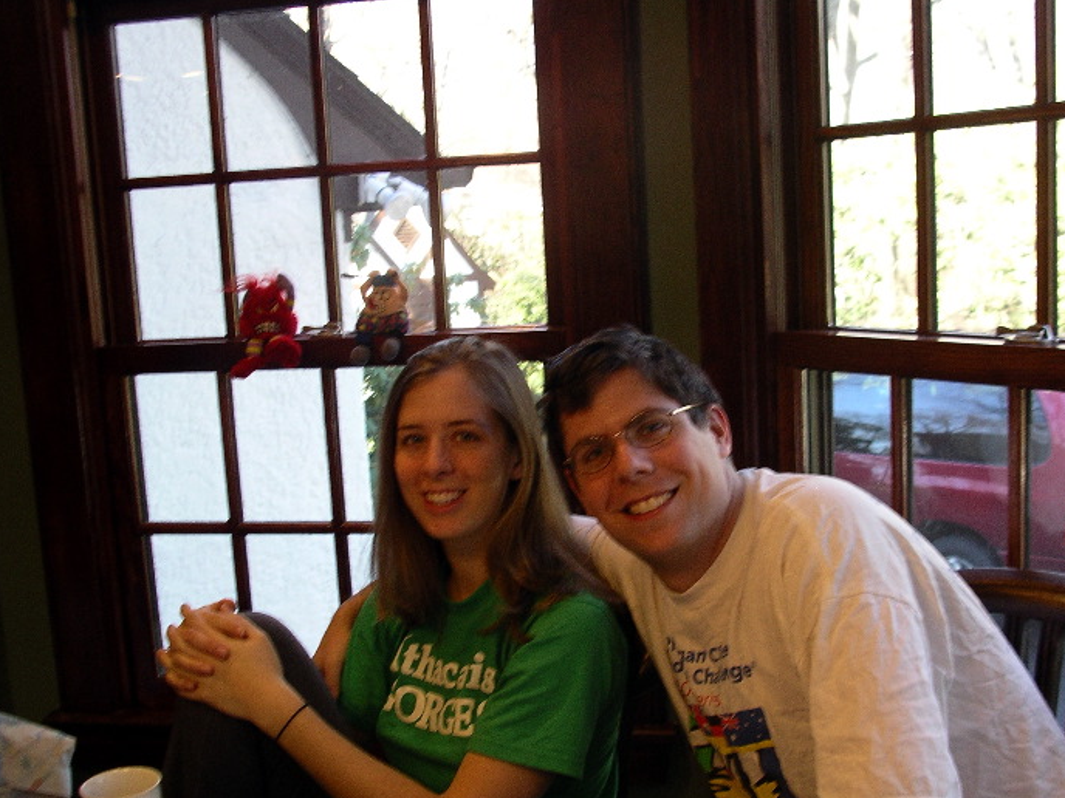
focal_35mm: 43
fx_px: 1323
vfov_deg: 33.6
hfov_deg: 43.8
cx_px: 587
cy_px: 438
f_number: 2.8
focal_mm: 7.8
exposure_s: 1/48
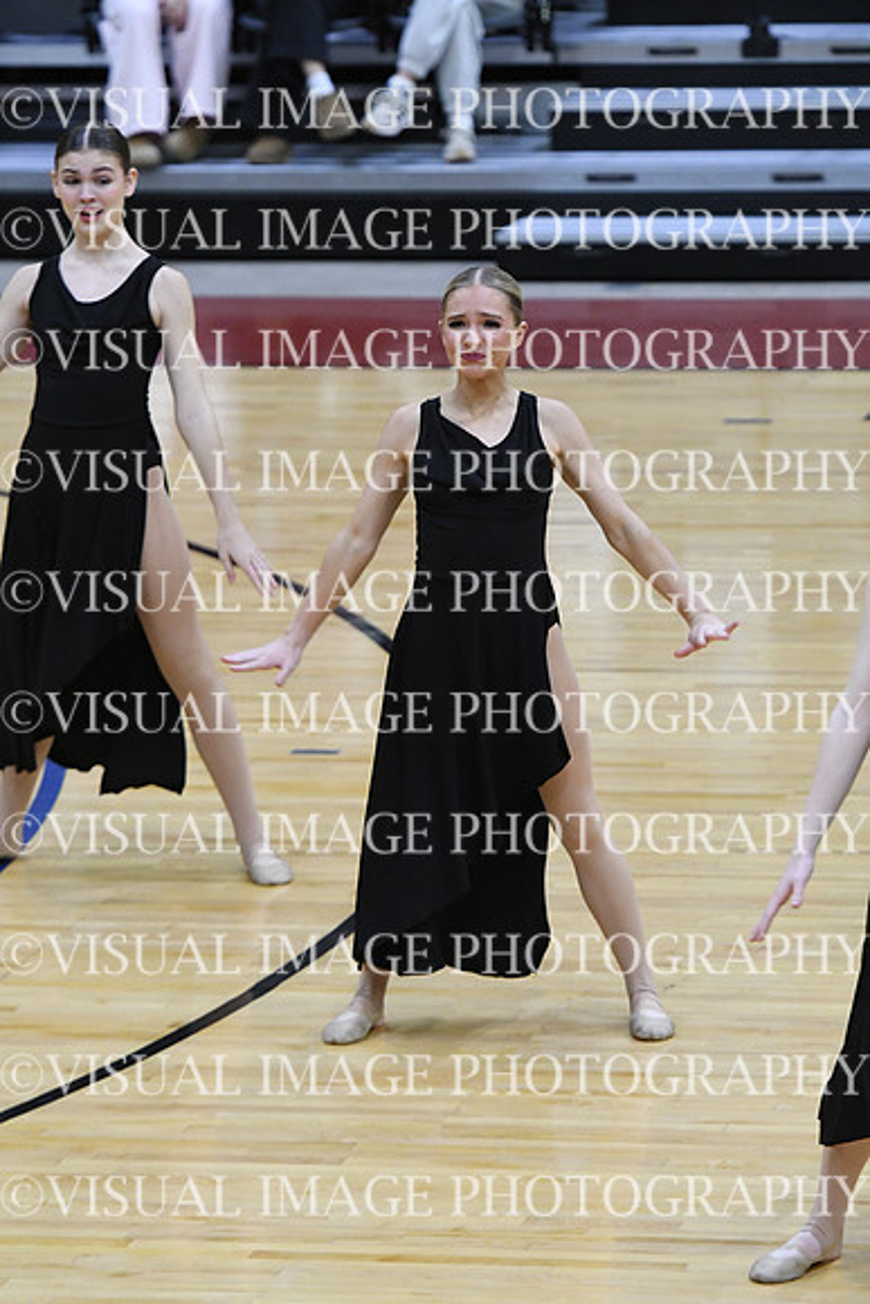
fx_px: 9238
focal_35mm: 255
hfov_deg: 5.4
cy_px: 652
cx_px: 435
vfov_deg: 8.1
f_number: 3.5
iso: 4000
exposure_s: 1/400
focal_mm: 170
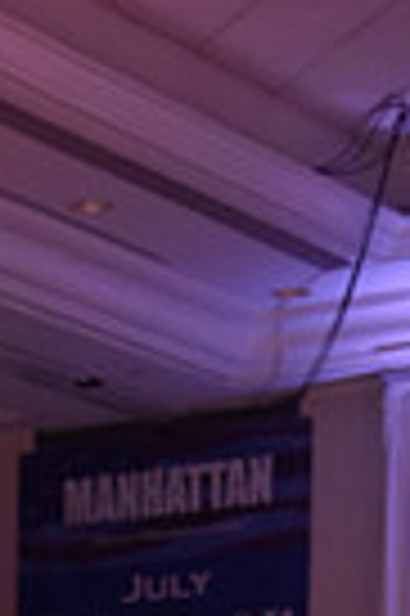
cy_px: 1259
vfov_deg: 9.1
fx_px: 3631
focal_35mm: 212
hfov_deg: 6.3
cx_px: -309
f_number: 4.5
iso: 1250
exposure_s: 1/250
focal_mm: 50
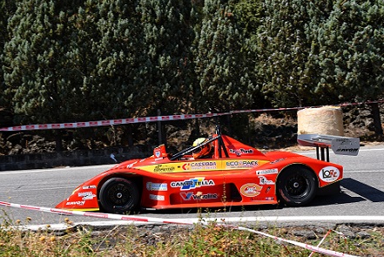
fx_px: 443
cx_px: 193
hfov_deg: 46.8
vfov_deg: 32.3
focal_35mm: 42
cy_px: 128
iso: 200
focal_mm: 27
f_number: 8
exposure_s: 1/640
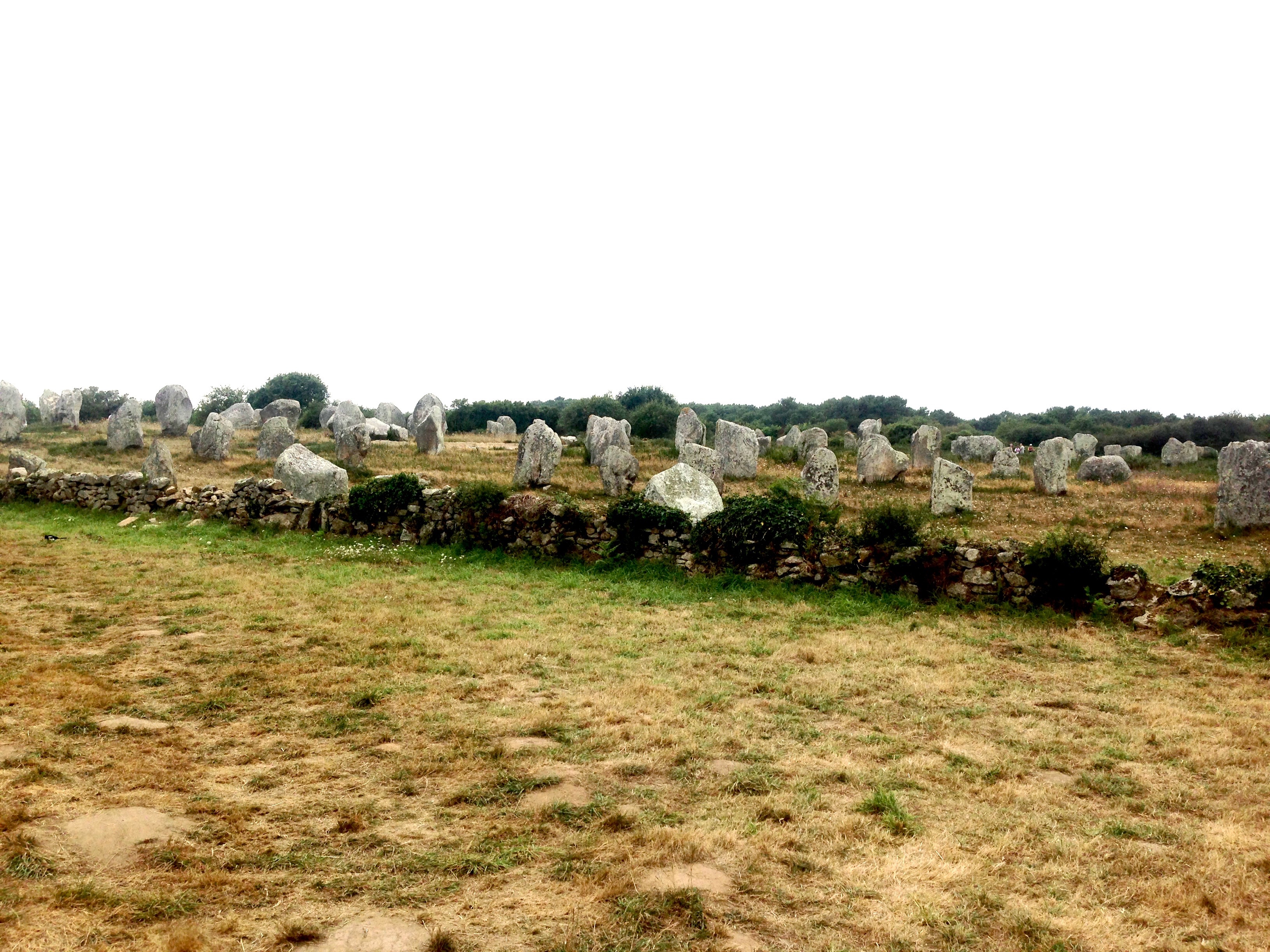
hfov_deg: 55.4
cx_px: 635
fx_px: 1211
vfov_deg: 42.9
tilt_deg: -0.9
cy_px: 476
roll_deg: -1.6
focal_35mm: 33
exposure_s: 1/847
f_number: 2.4
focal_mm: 4.12
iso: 50
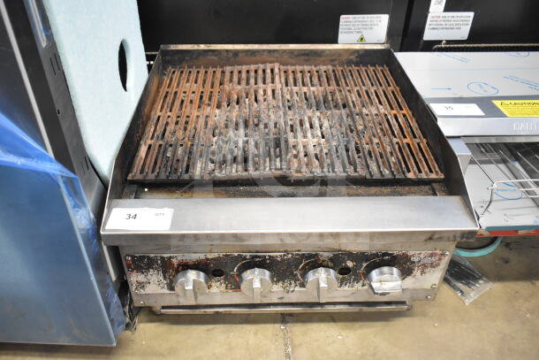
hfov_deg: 61.9
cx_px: 270
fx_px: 449
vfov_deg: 43.6
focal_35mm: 30
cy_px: 180
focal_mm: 20
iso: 2500
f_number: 3.8
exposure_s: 1/30
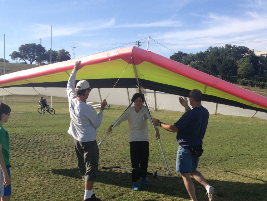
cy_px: 124
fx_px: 370
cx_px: 154
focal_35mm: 48
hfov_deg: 39.6
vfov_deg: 30.2
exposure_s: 1/1493
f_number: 2.4
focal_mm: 4.28
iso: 50
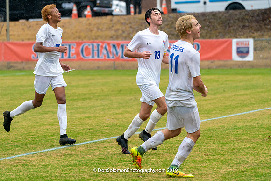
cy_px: 96
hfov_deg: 9.7
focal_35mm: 211
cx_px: 143
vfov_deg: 6.5
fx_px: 1590
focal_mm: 200
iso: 3200
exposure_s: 1/1000
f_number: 5.6
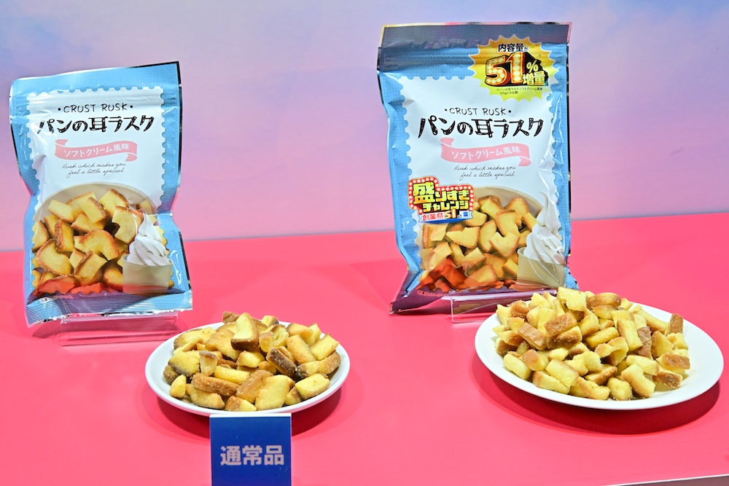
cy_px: 243
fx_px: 1215
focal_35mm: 60
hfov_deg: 33.4
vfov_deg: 22.6
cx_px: 364
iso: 4000
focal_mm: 60
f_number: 14
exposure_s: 1/125
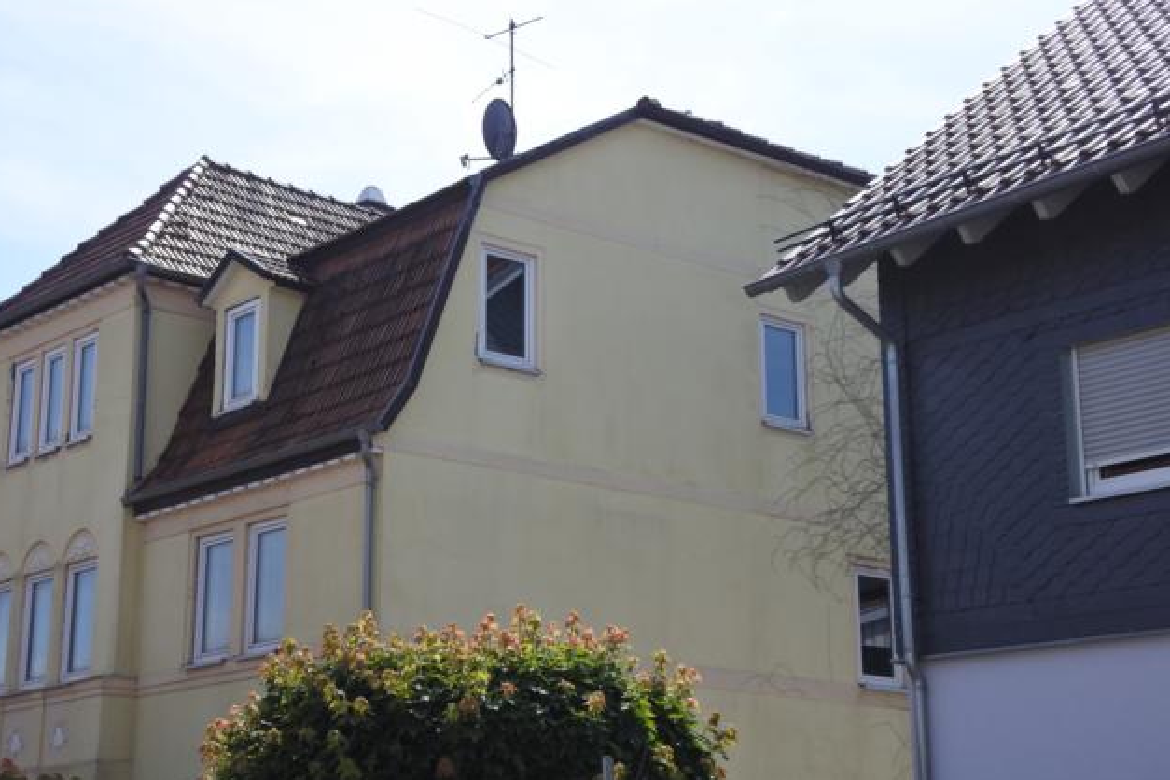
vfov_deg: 21.9
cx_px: 502
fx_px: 2015
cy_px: 429
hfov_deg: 32.3
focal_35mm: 62
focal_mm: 20.1
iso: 160
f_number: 4.8
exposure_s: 1/800
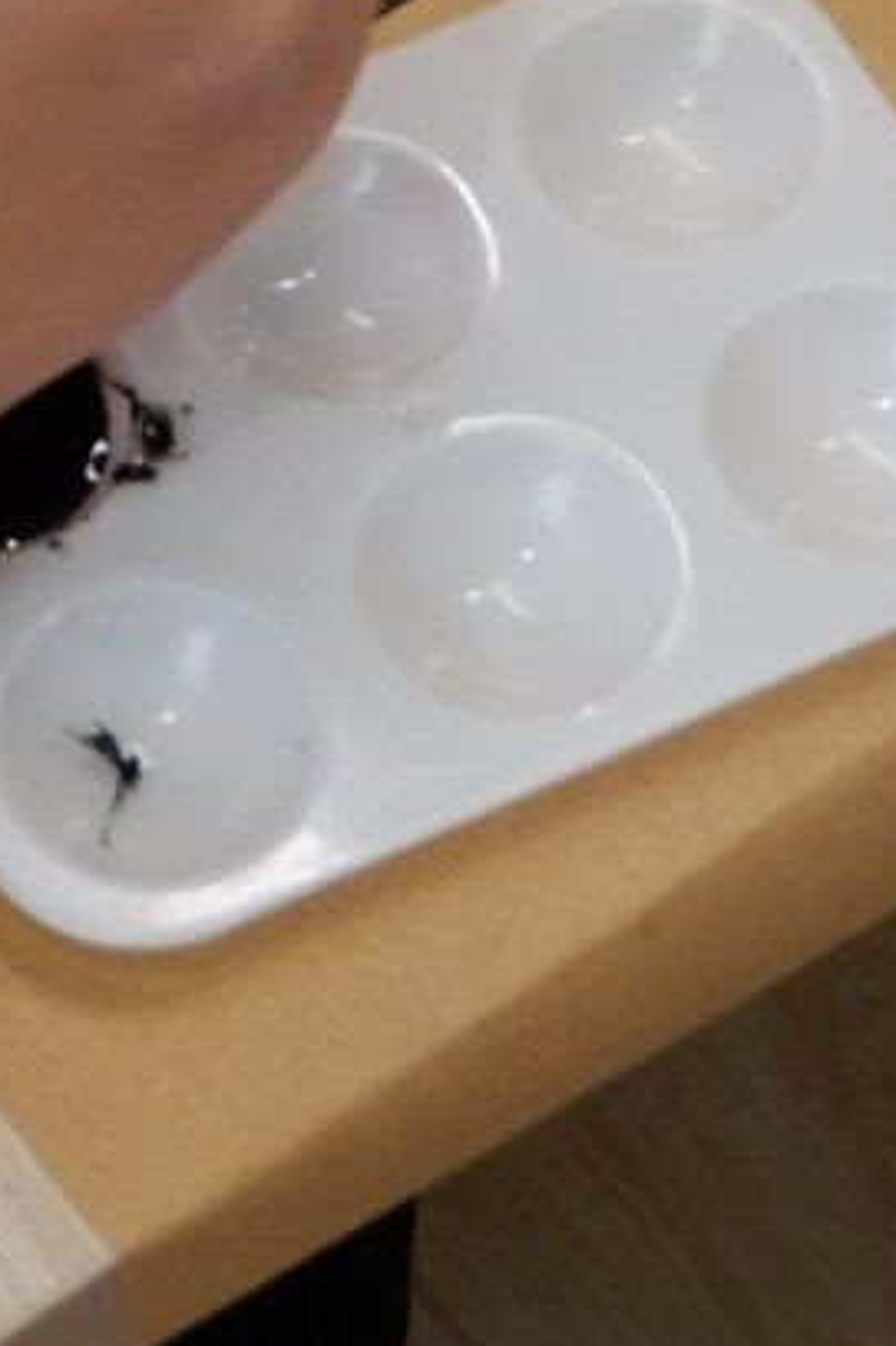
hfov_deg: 6.6
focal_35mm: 205
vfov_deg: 9.6
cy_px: -966
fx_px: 7659
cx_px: -598
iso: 320
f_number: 4.7
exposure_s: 1/70
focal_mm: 31
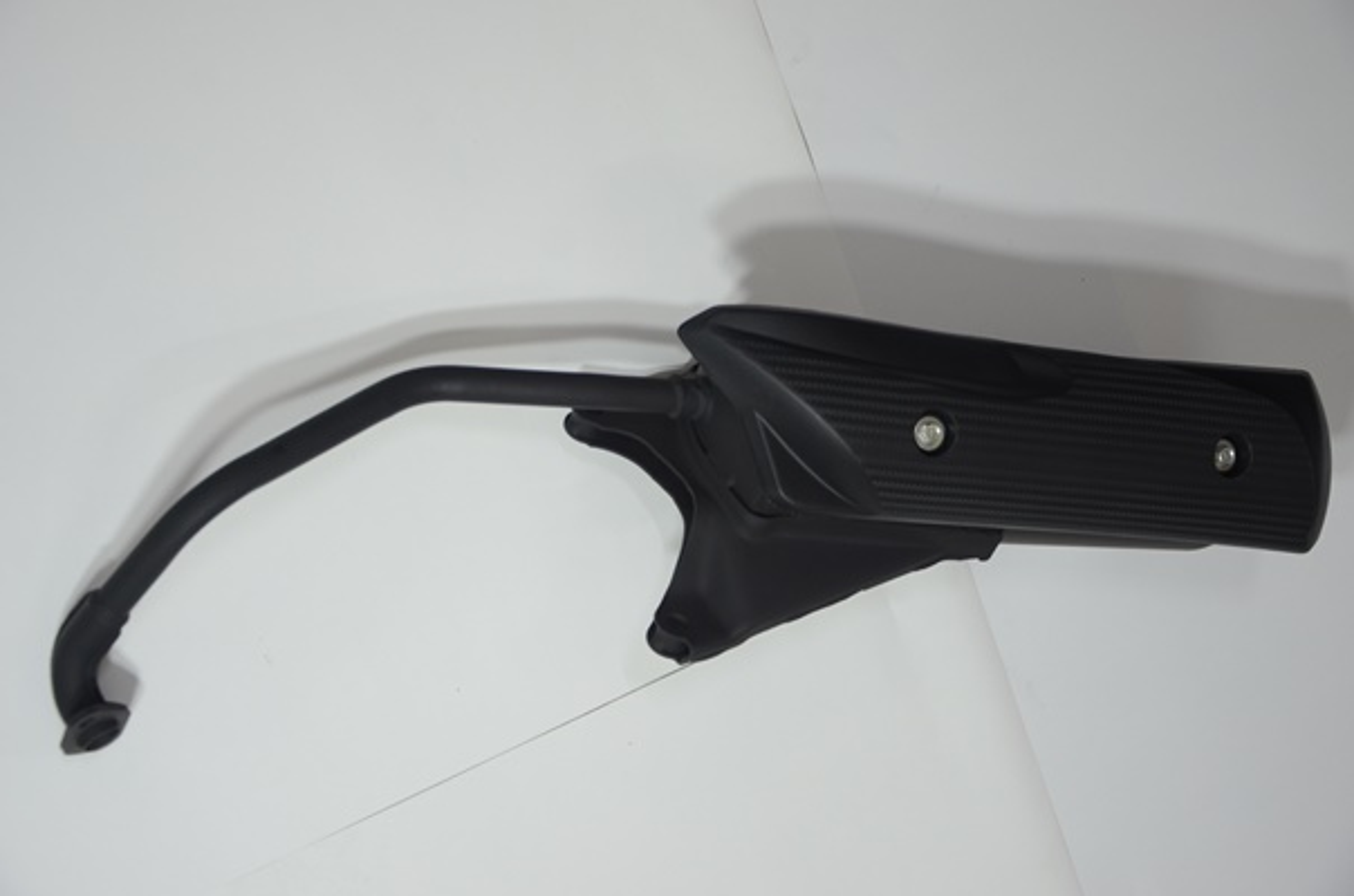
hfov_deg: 33.5
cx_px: 677
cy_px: 448
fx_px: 2252
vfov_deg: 22.5
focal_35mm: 60
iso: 500
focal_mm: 40
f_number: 4.5
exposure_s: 1/40
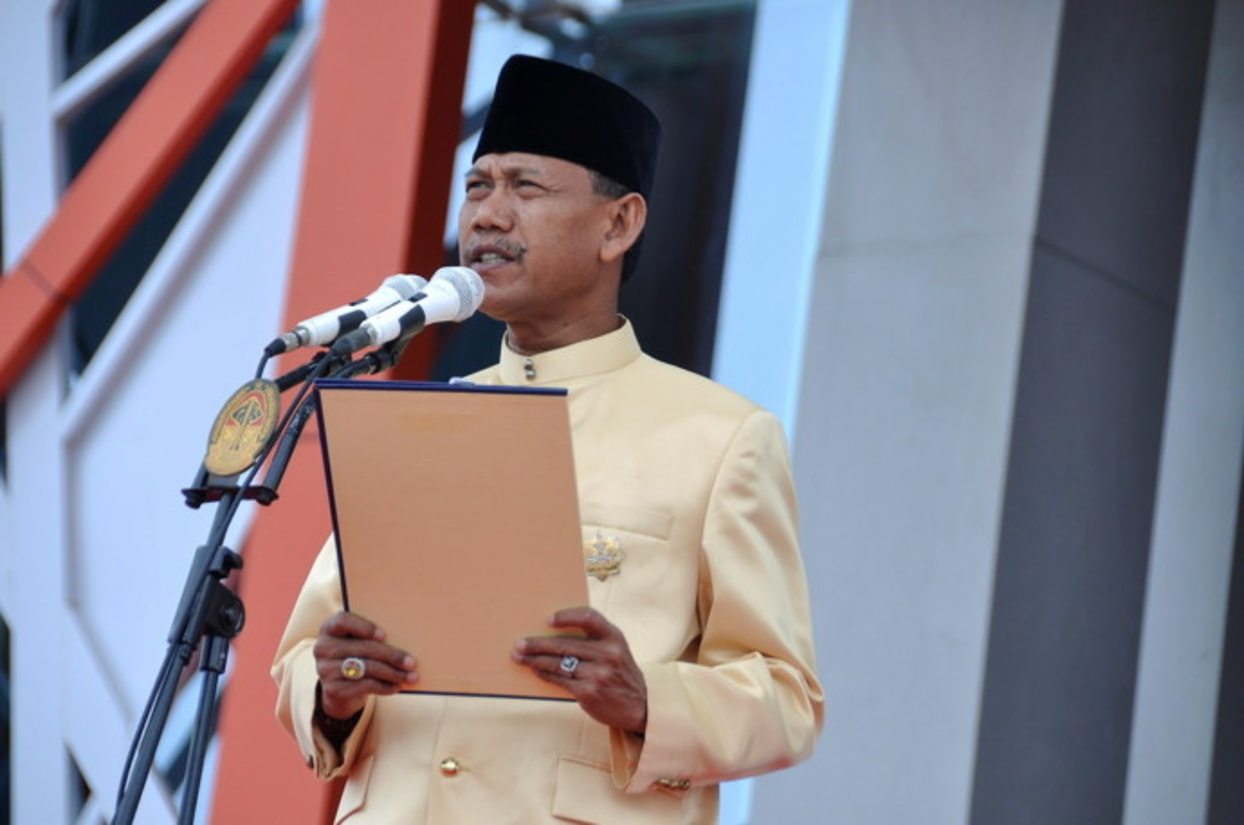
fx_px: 7764
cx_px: 622
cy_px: 412
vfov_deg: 6.1
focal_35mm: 225
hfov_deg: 9.2
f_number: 5.6
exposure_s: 1/125
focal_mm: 150
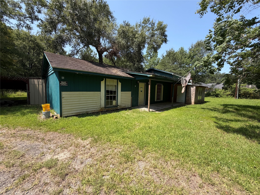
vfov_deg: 85.7
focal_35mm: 14
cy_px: 98
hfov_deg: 102.1
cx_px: 130
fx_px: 105
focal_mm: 2.22
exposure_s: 1/734
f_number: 2.2
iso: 40
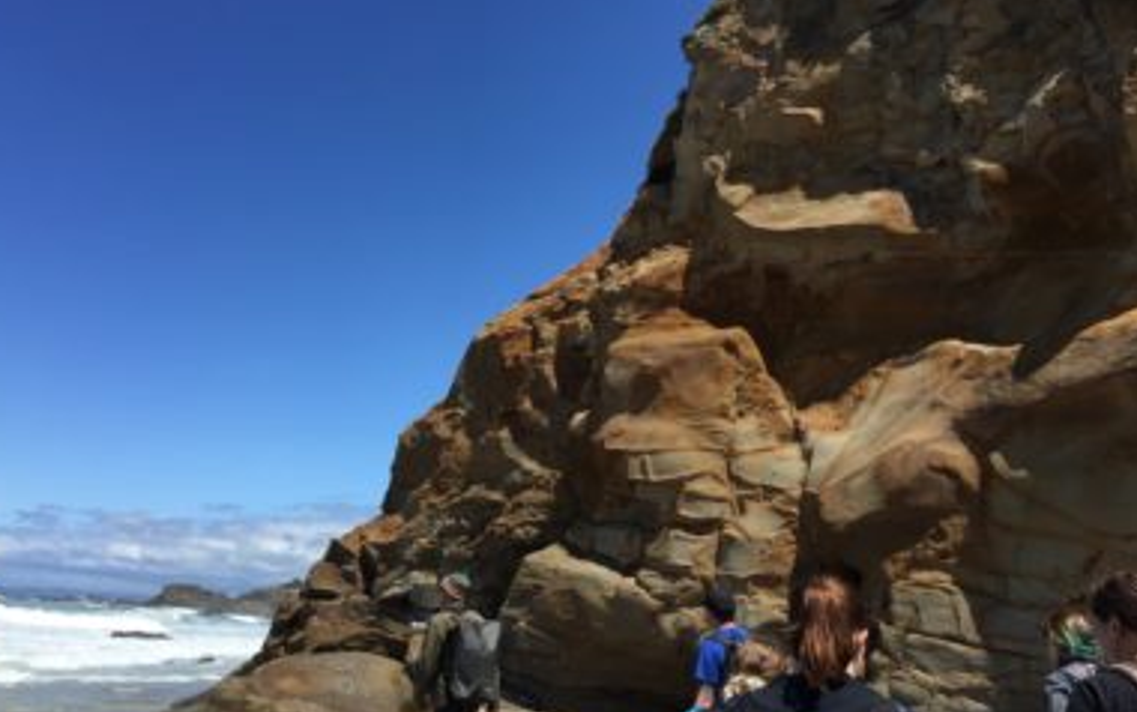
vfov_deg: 39.5
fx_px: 992
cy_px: 372
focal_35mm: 32
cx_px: 551
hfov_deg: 59.6
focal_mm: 4.15
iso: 32
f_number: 2.2
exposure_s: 1/1980
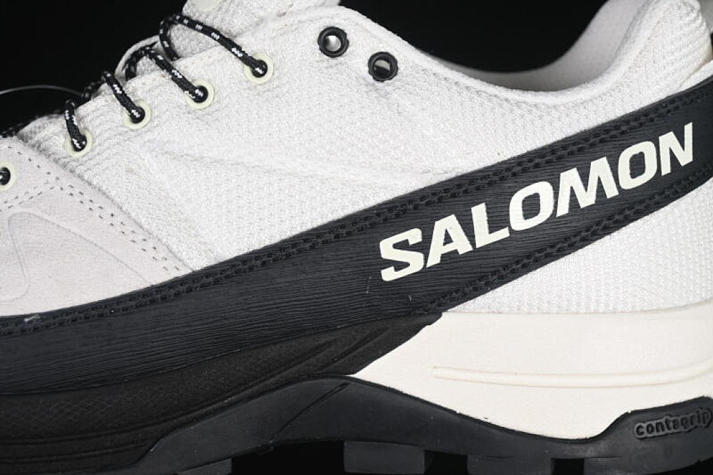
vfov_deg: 18.2
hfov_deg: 27.0
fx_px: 1485
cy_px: 238
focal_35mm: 75
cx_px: 356
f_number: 7.1
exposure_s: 1/80
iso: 160
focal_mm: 50
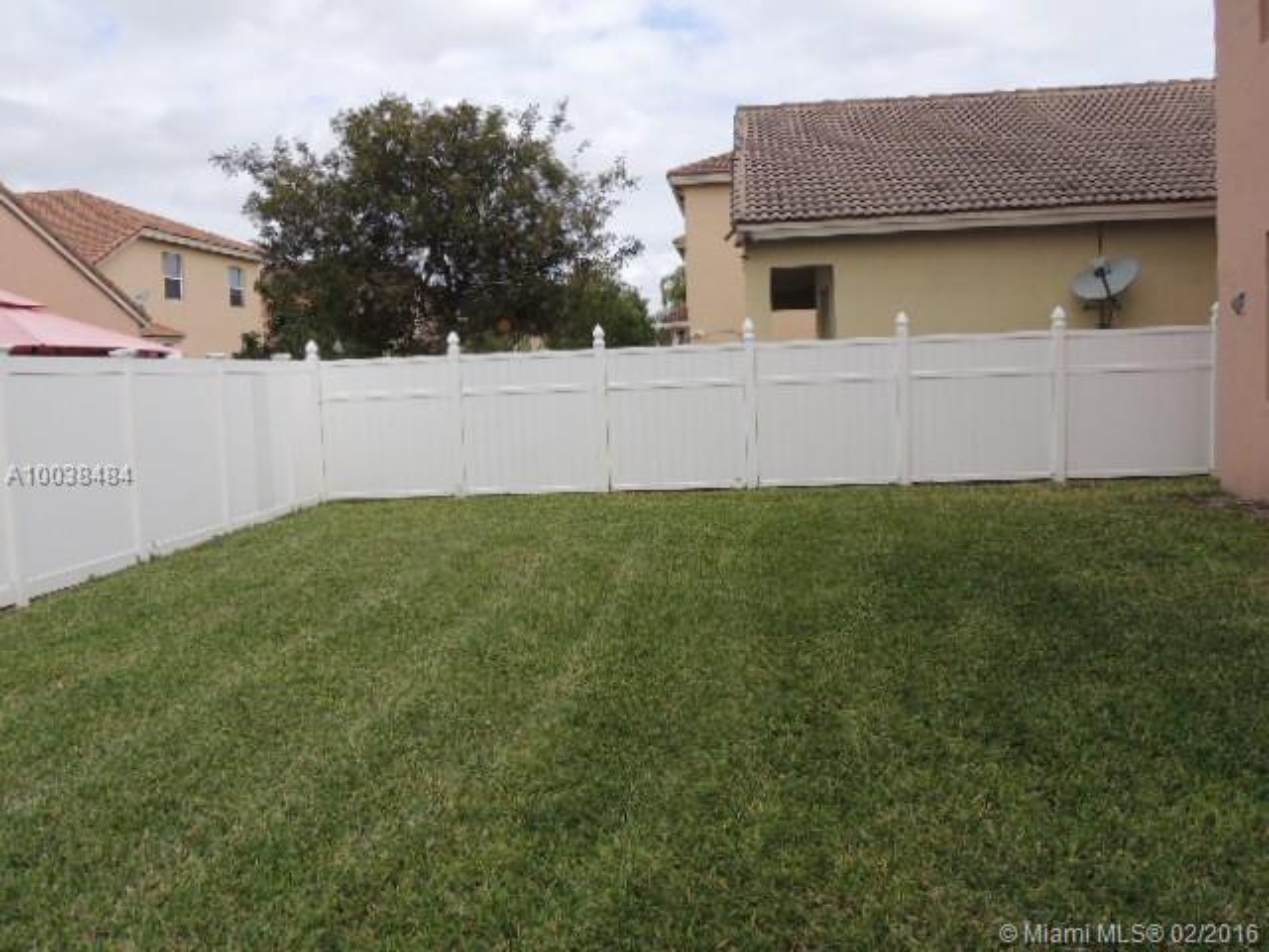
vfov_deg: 42.9
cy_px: 476
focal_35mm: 33
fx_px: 1210
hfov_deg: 55.4
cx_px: 634
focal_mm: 5.8
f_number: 3.2
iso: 100
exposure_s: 1/800
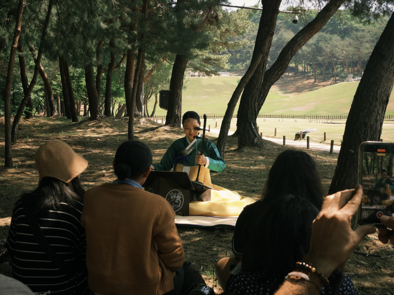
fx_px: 592
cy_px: 148
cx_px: 197
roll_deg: -1.4
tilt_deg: -1.0
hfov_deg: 36.8
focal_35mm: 52
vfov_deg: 28.0
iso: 25
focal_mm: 6
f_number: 2
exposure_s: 1/922
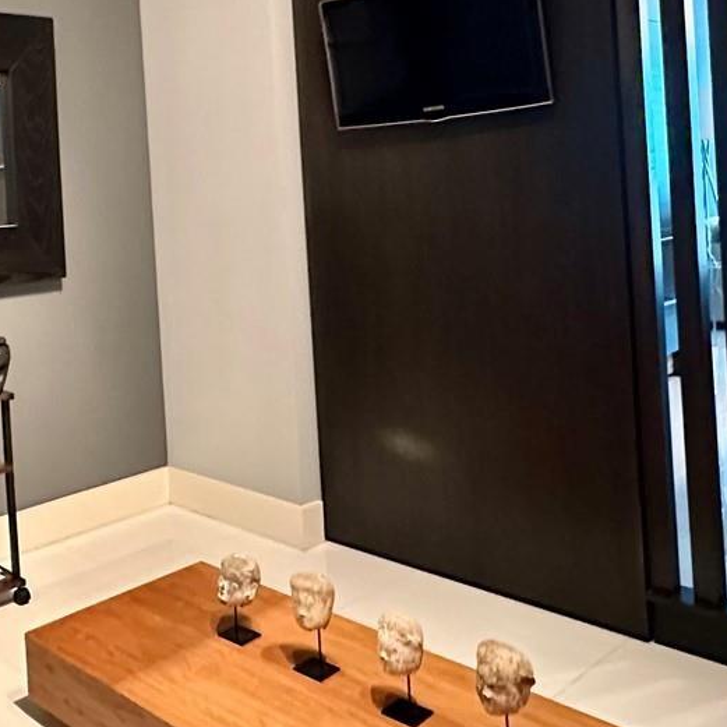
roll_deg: +3.3
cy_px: 205
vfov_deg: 42.8
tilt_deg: +0.3
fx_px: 903
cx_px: 52
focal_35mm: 38
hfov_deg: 40.1
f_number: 2.2
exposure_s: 1/40
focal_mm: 2.22
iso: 1000
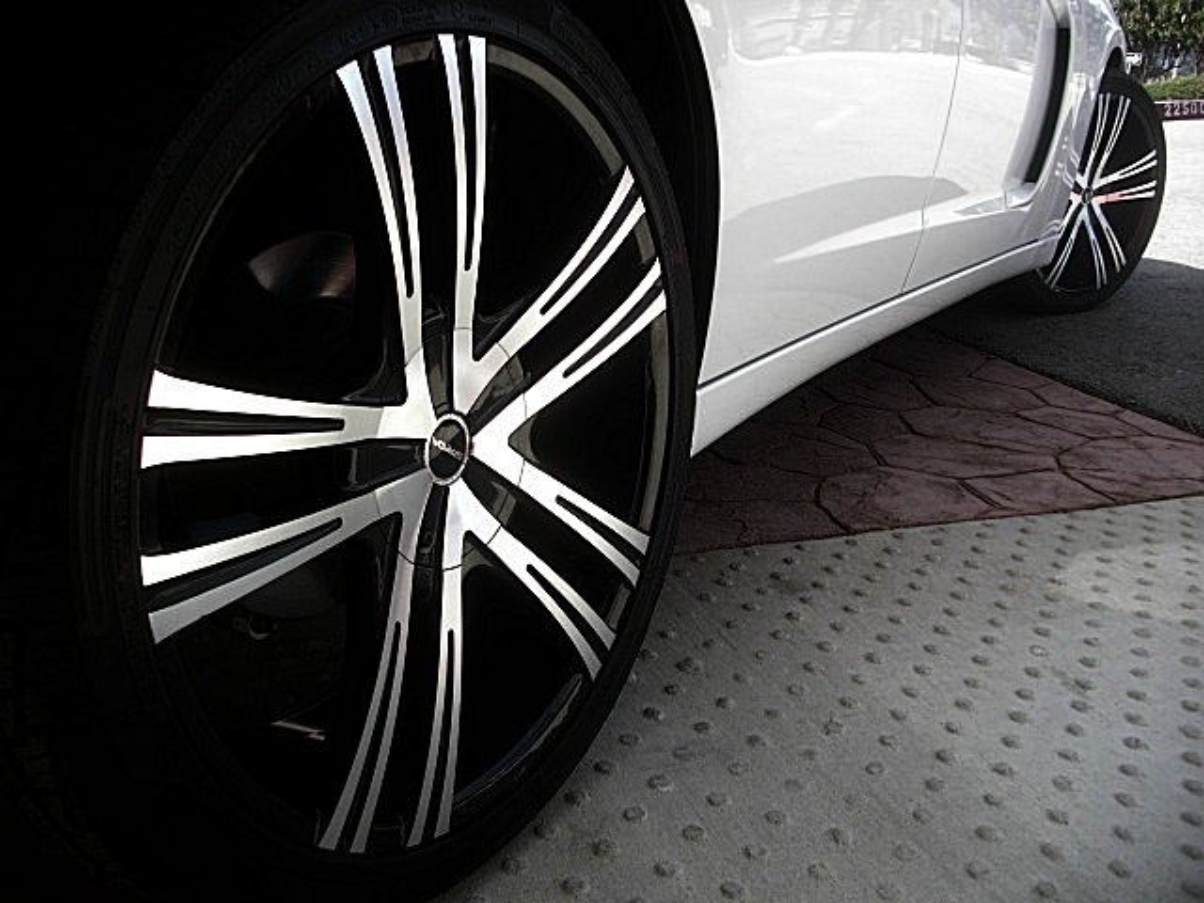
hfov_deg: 51.4
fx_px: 1252
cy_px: 452
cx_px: 602
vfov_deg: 39.7
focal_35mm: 36
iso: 50
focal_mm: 6.3
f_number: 2.8
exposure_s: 1/250
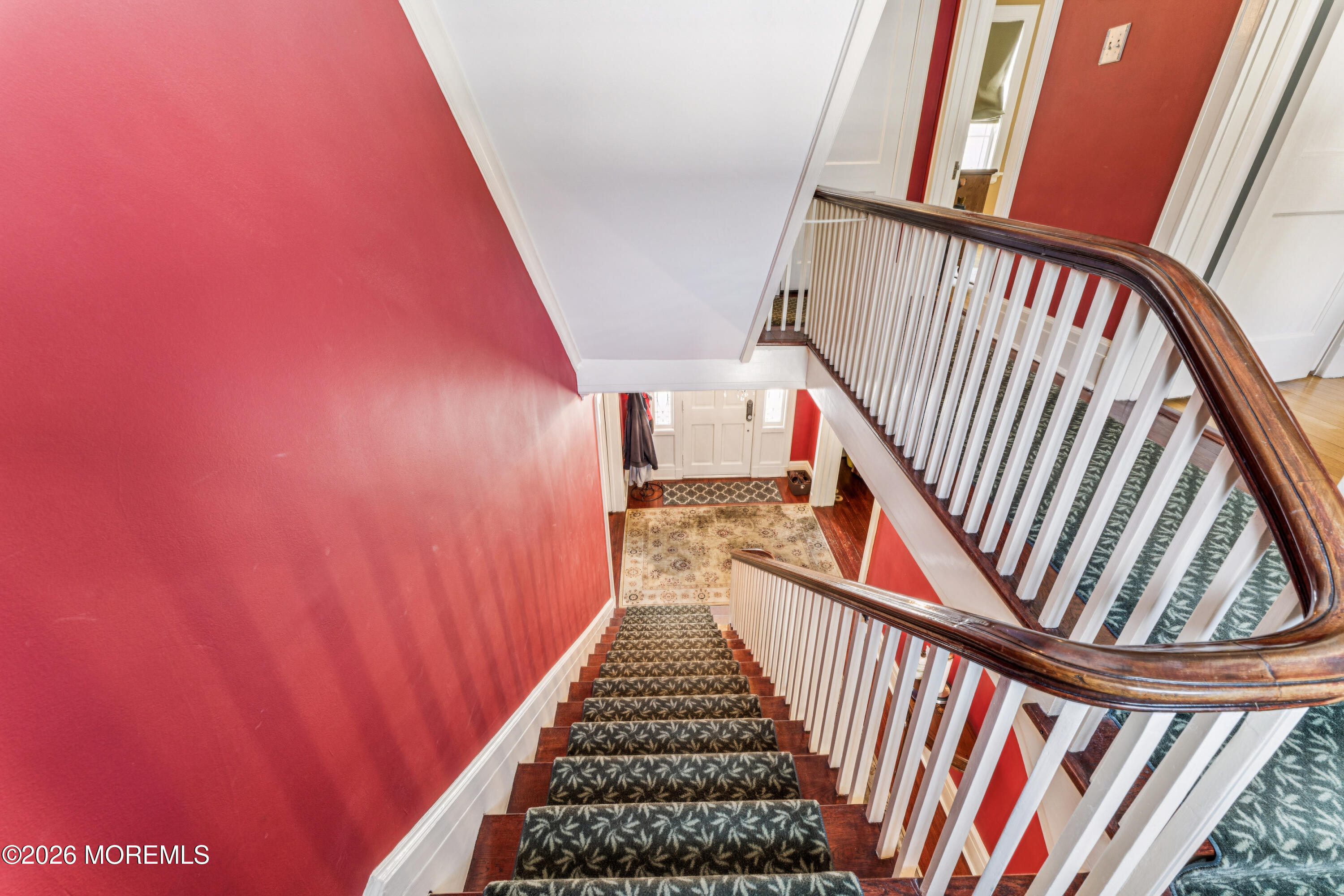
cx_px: 672
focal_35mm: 14
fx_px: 523
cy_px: 448
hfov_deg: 104.3
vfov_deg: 81.2
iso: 400
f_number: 13
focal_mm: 14
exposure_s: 1/1.25
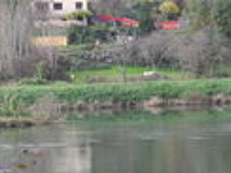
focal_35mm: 194
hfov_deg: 10.2
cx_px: 74
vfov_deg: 7.7
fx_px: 1296
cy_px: 66
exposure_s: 1/30
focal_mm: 25.4
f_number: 4.5
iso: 311
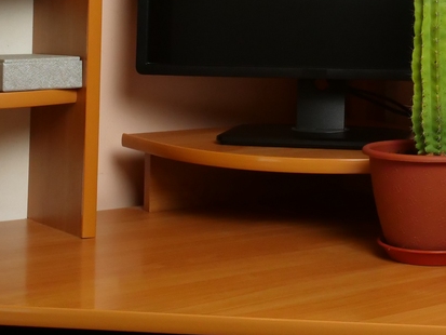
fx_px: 1199
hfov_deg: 20.9
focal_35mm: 93
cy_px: -75
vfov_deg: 15.3
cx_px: 339
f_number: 5.6
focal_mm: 16
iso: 1250
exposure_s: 1/60
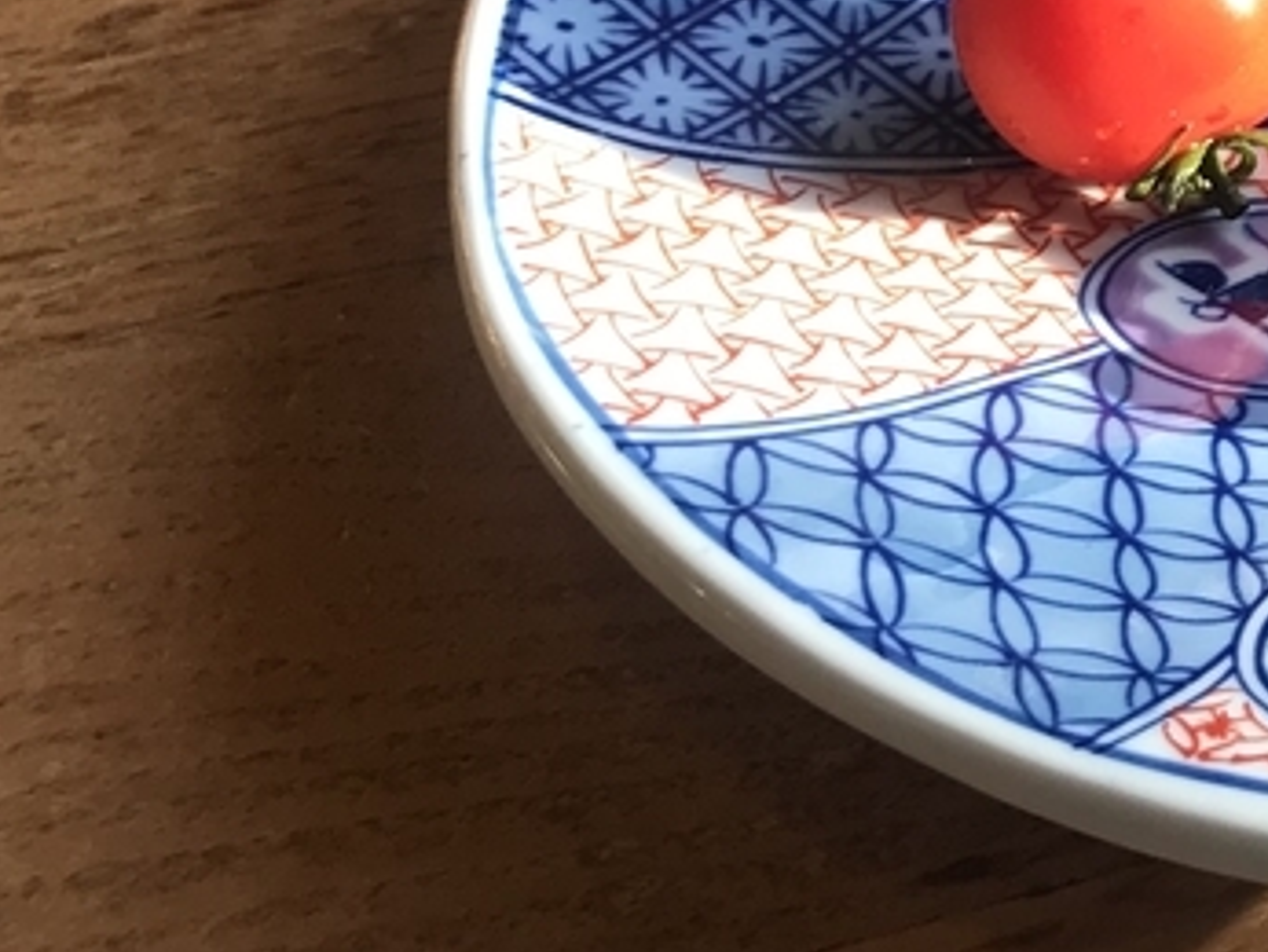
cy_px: -44
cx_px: 1983
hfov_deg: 17.8
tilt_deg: -44.4
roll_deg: +2.0
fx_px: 3556
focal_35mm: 97
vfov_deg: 15.0
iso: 20
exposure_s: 1/116
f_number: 1.8
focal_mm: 3.99
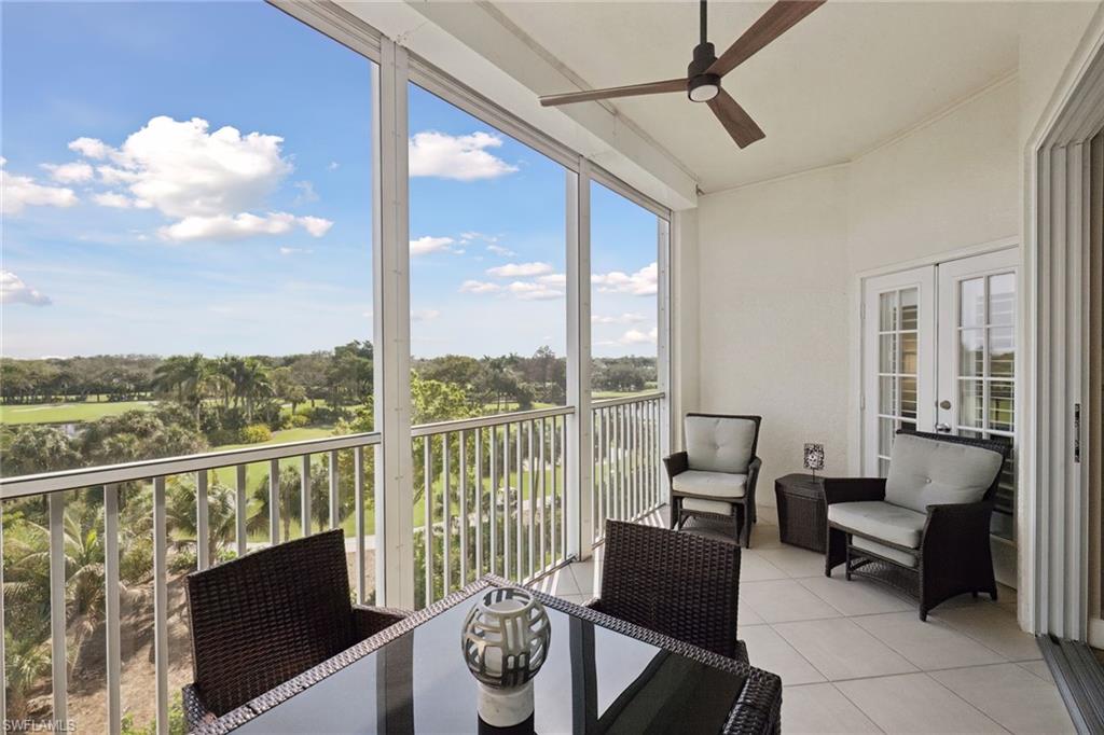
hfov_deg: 98.6
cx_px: 552
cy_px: 368
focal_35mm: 16
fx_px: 475
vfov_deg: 75.5
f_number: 13
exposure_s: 1/800
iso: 400
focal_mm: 15.5
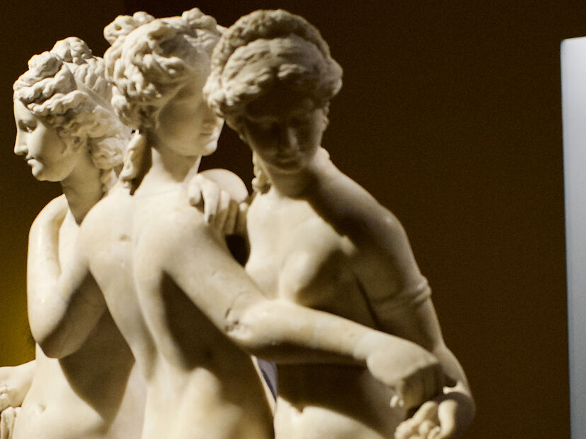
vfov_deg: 10.6
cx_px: 261
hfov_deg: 14.2
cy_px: 434
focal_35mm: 139
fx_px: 2352
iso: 3200
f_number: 4
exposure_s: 1/200
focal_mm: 50
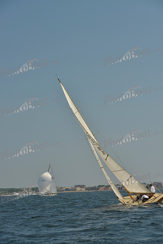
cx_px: 82
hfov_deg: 11.8
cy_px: 122
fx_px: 787
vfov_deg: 17.6
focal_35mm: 116
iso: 280
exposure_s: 1/800
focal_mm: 116
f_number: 9
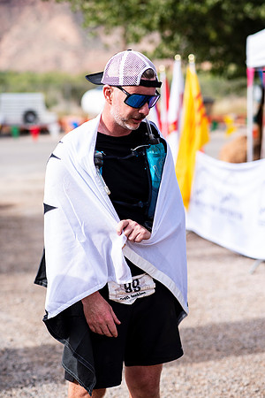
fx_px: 938
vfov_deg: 23.9
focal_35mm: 85
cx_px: 132
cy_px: 199
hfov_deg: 16.1
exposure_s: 1/800
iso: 125
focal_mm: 85
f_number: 2.8
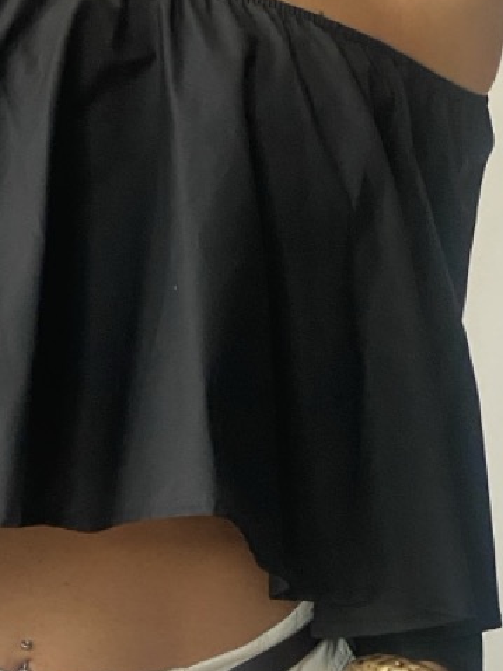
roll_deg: -3.5
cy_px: 396
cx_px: -34
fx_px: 2694
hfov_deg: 10.5
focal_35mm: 139
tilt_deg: -3.6
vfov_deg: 14.2
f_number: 2
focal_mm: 6
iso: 100
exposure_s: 1/121
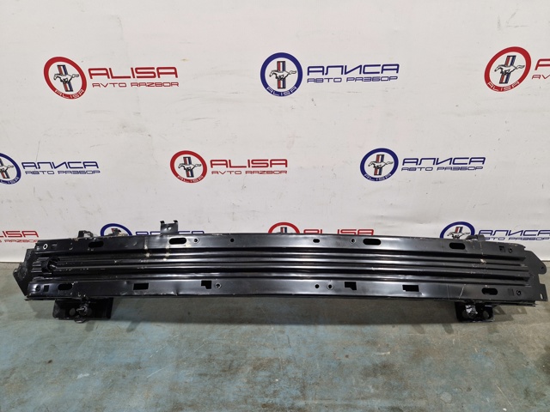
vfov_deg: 58.9
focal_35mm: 23
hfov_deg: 73.9
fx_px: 365
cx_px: 275
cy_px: 206
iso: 320
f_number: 1.8
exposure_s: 1/100
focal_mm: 5.54
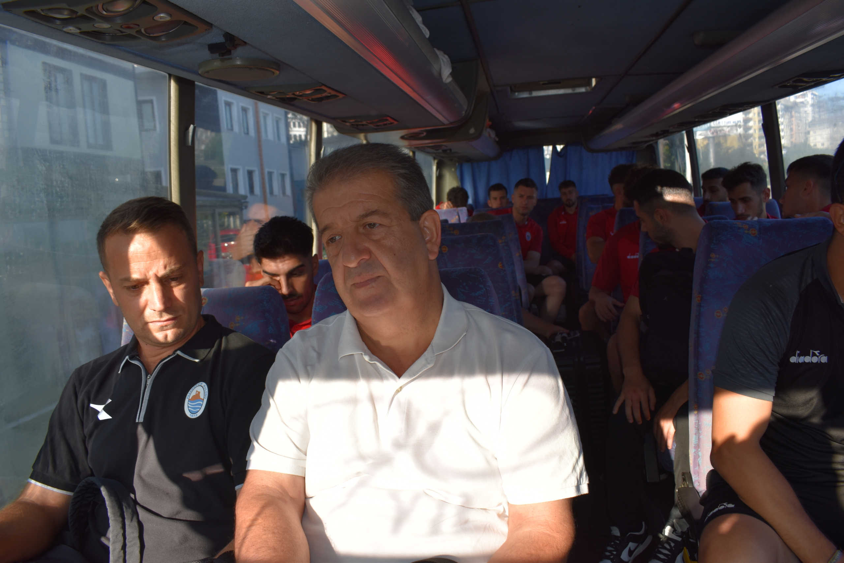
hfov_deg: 67.4
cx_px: 422
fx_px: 633
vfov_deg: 47.9
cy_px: 282
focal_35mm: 27
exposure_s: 1/125
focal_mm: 18
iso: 100
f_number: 5.6
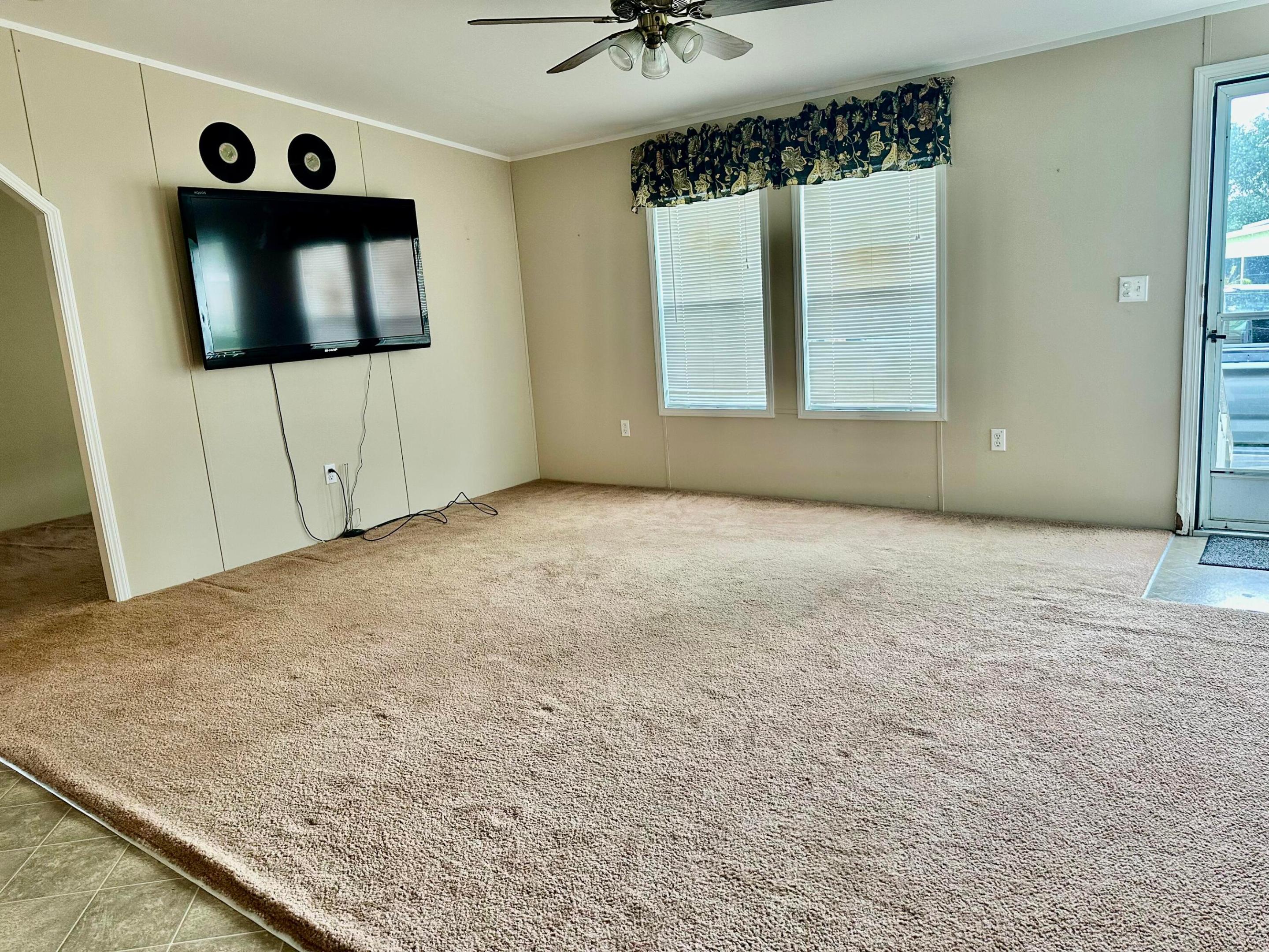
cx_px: 634
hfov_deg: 71.6
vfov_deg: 56.8
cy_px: 476
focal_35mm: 24
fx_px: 880
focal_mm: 6.86
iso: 200
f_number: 1.78
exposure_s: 1/121
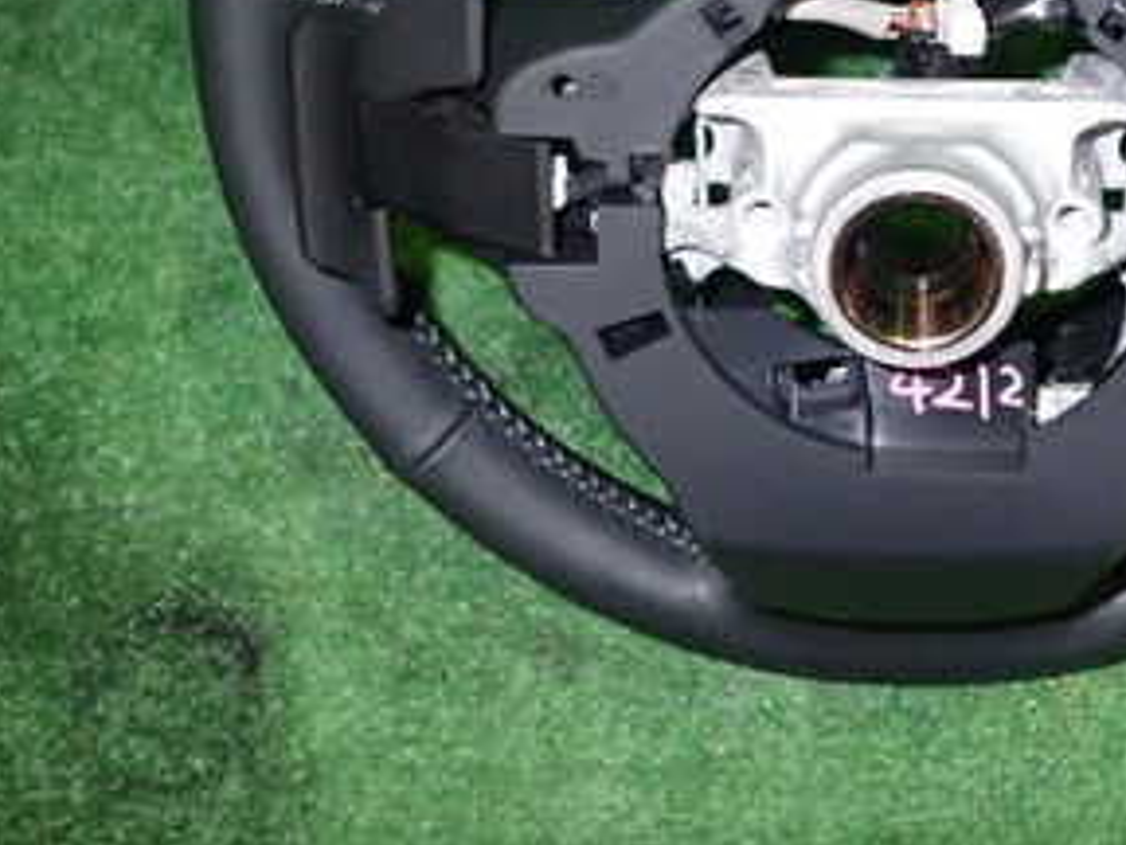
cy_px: -20
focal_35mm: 52
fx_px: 1691
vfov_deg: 26.4
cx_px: 895
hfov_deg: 35.7
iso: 800
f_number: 5.6
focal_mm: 4.5
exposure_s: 1/30
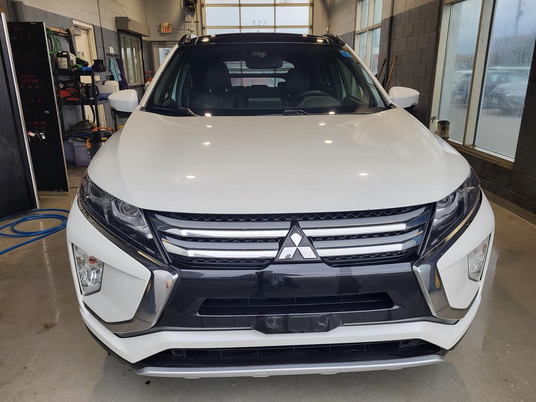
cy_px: 201
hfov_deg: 67.3
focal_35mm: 26
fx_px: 403
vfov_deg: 53.1
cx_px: 268
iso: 40
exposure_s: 1/142
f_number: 1.8
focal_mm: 5.4
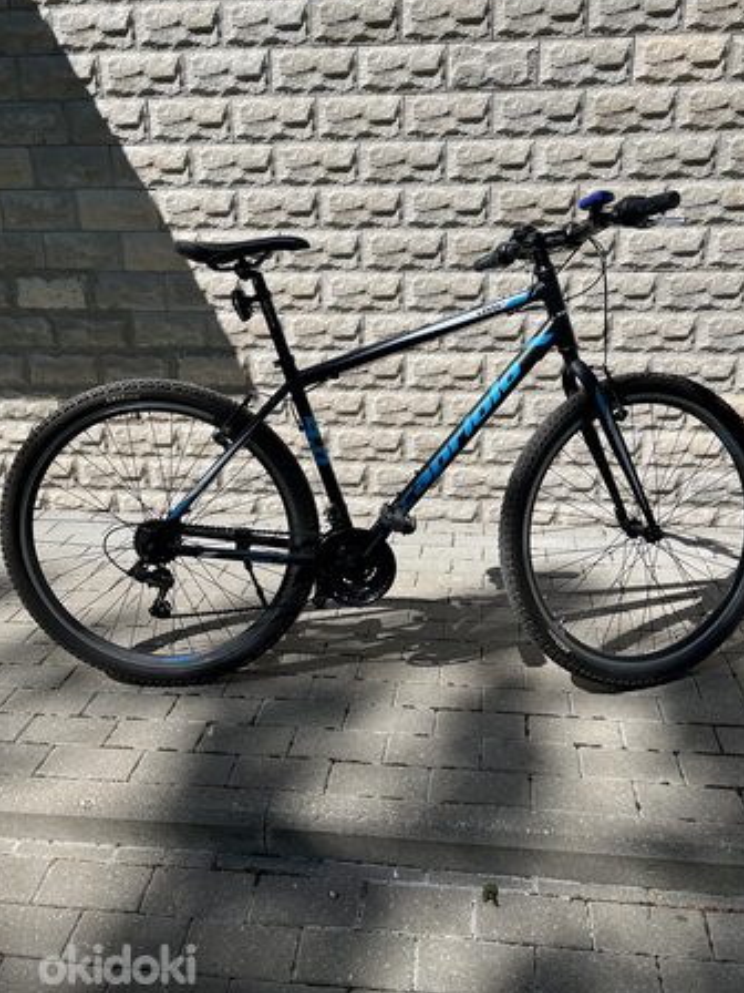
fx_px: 831
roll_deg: +0.7
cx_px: 391
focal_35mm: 29
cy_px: 488
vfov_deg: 61.7
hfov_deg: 48.2
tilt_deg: -20.0
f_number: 1.6
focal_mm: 5.1
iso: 50
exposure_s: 1/3215
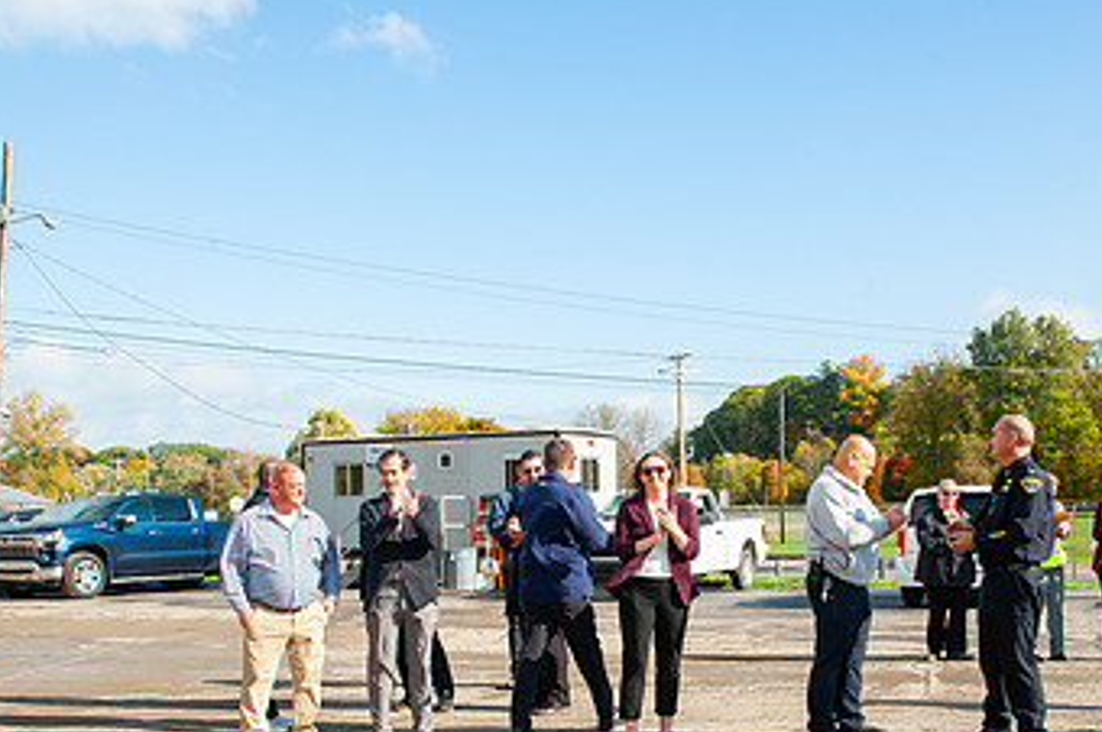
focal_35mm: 41
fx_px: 1254
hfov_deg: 47.3
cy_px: 502
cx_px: 642
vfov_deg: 32.2
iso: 400
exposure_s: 1/200
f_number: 16
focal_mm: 24
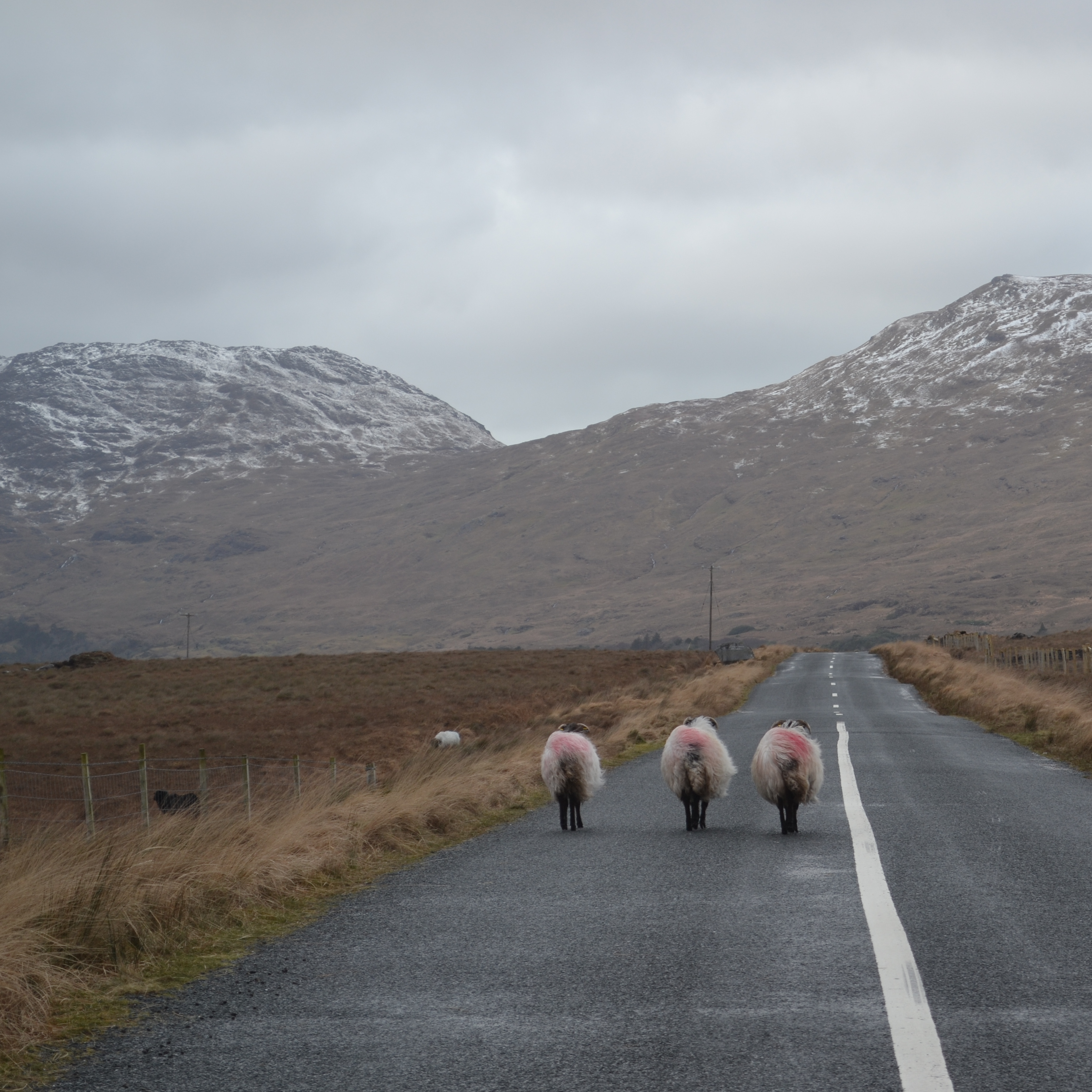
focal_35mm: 106
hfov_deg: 16.4
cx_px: 793
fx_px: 3770
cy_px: 547
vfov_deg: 16.5
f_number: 5.6
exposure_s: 1/125
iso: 125
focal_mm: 55
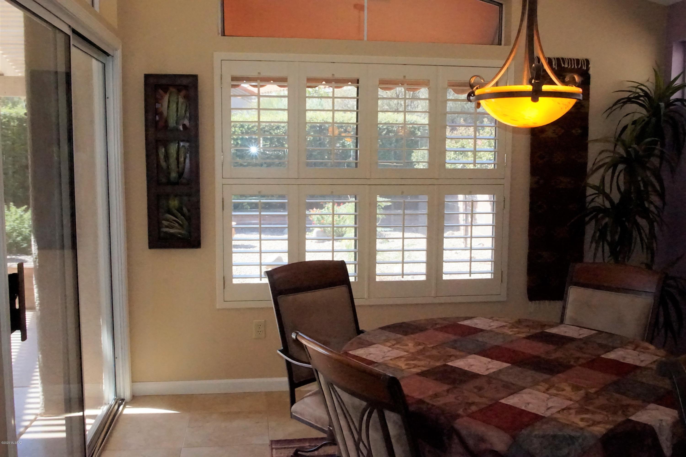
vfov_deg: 39.9
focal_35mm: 33
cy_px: 228
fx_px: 628
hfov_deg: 57.2
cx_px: 343
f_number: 16
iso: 8000
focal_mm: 22
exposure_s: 1/160
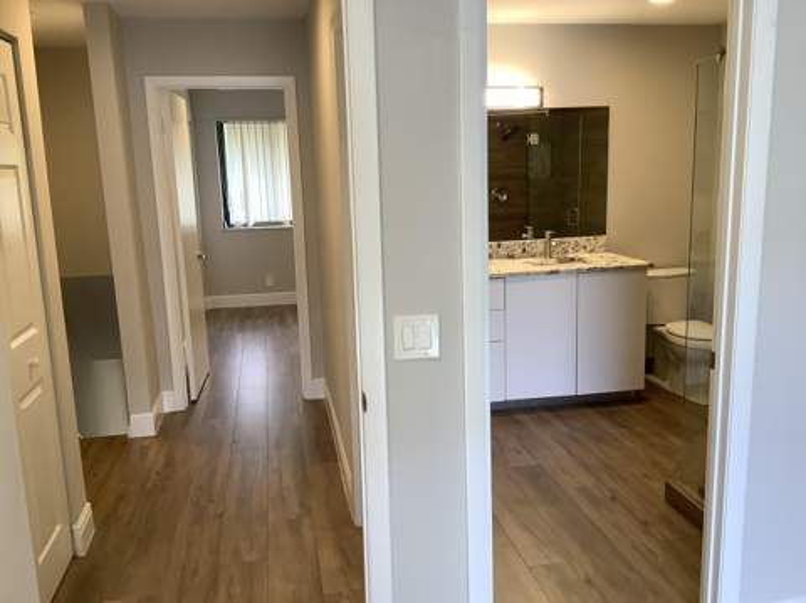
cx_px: 403
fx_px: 721
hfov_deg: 58.4
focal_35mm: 31
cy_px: 302
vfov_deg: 45.4
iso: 80
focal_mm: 3.3
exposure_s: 1/50
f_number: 2.4
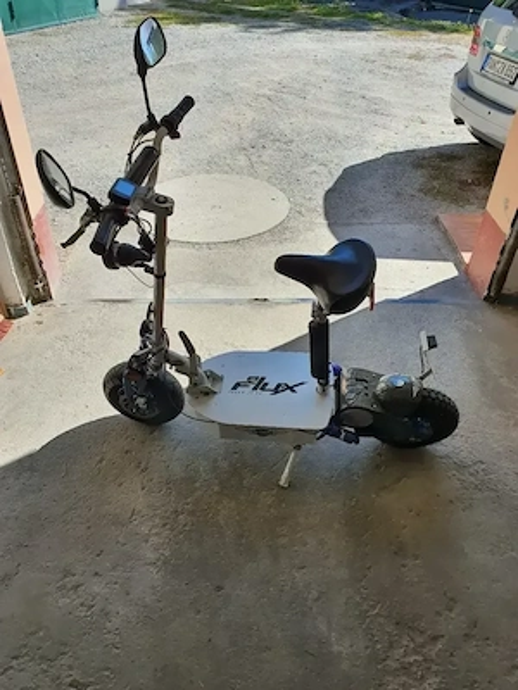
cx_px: 259
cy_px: 345
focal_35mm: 26
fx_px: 519
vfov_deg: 67.3
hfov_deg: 53.1
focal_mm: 4.3
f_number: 2.4
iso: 50
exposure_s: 1/1111
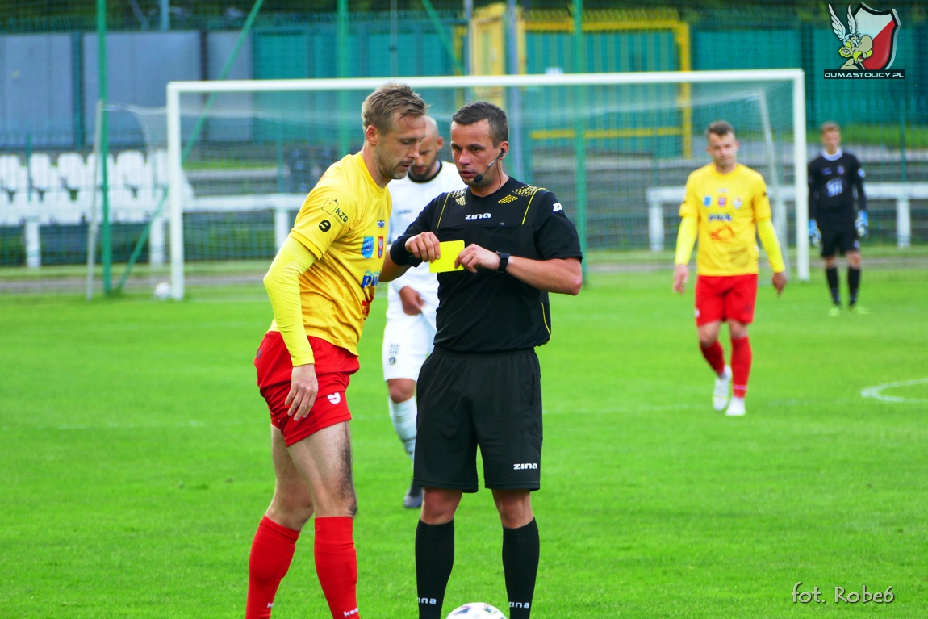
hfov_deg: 5.2
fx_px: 10234
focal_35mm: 397
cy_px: 310
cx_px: 464
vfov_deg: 3.5
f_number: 4
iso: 320
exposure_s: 1/250
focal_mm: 144.72
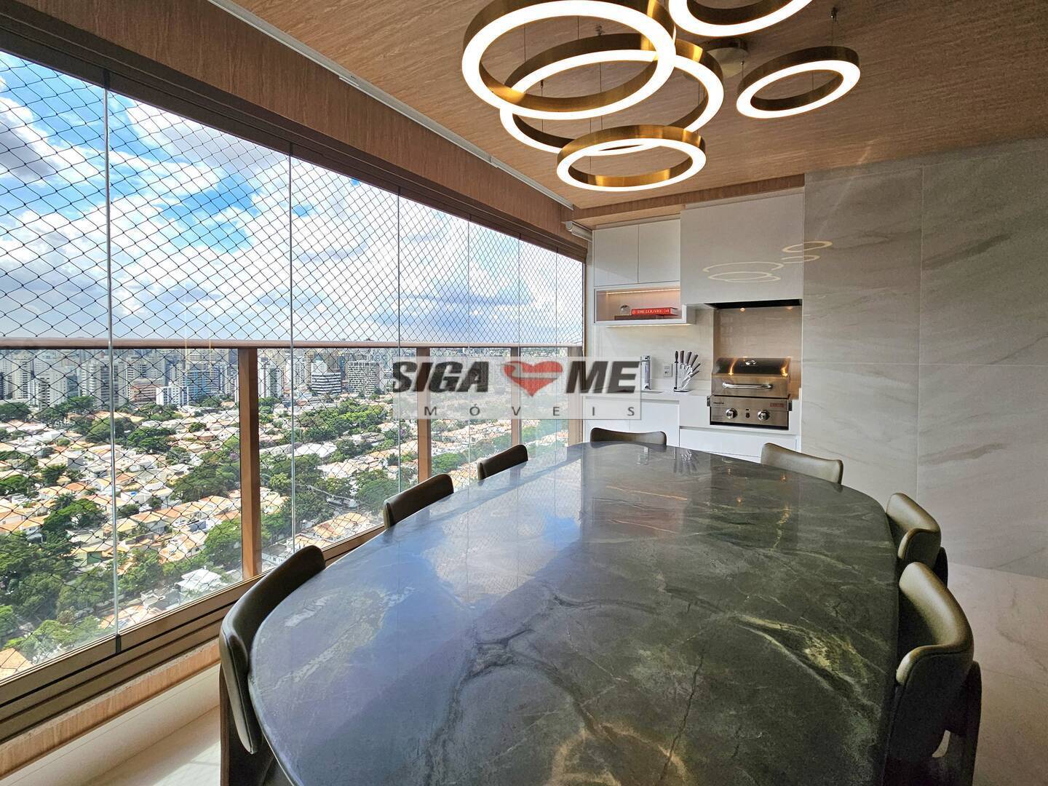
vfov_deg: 89.9
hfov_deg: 106.2
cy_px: 393
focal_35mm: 13
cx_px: 524
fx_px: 394
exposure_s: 1/1429
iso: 50
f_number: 2.2
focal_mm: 2.2
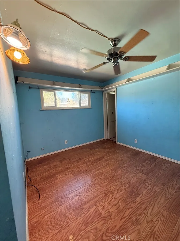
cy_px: 120
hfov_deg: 85.7
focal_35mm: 14
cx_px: 90
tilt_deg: -5.3
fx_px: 97
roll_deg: +2.3
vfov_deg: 102.1
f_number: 2.2
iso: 400
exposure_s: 1/120
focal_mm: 2.22
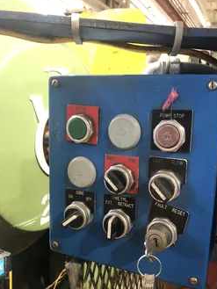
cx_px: 130
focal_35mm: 34
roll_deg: -3.7
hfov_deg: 41.6
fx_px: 284
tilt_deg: -10.6
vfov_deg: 53.7
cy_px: 170
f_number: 1.8
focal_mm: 4
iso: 100
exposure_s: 1/11
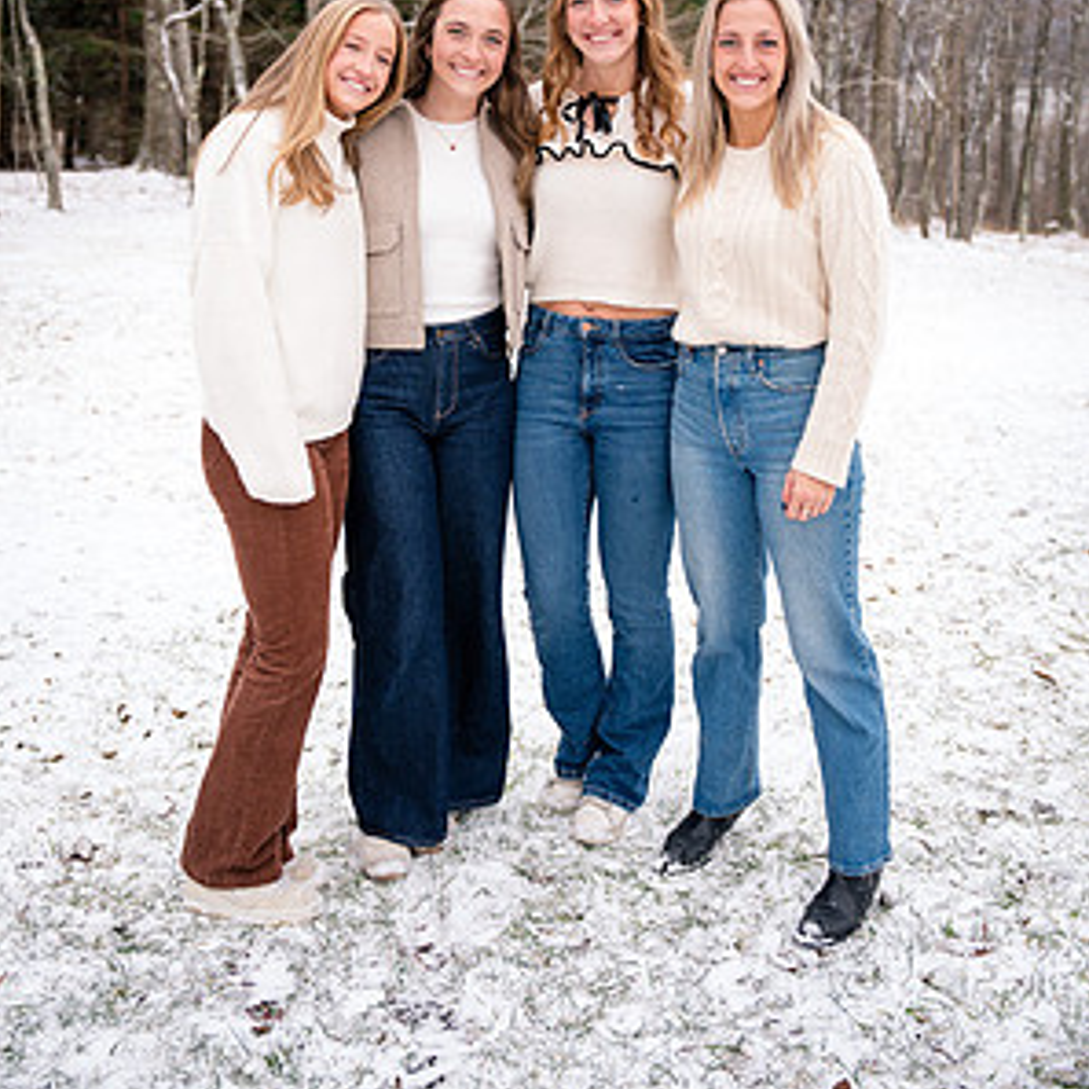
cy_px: 271
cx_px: 546
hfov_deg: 37.6
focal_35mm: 45
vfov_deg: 36.7
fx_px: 1602
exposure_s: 1/250
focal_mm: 35
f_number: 2.8
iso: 400
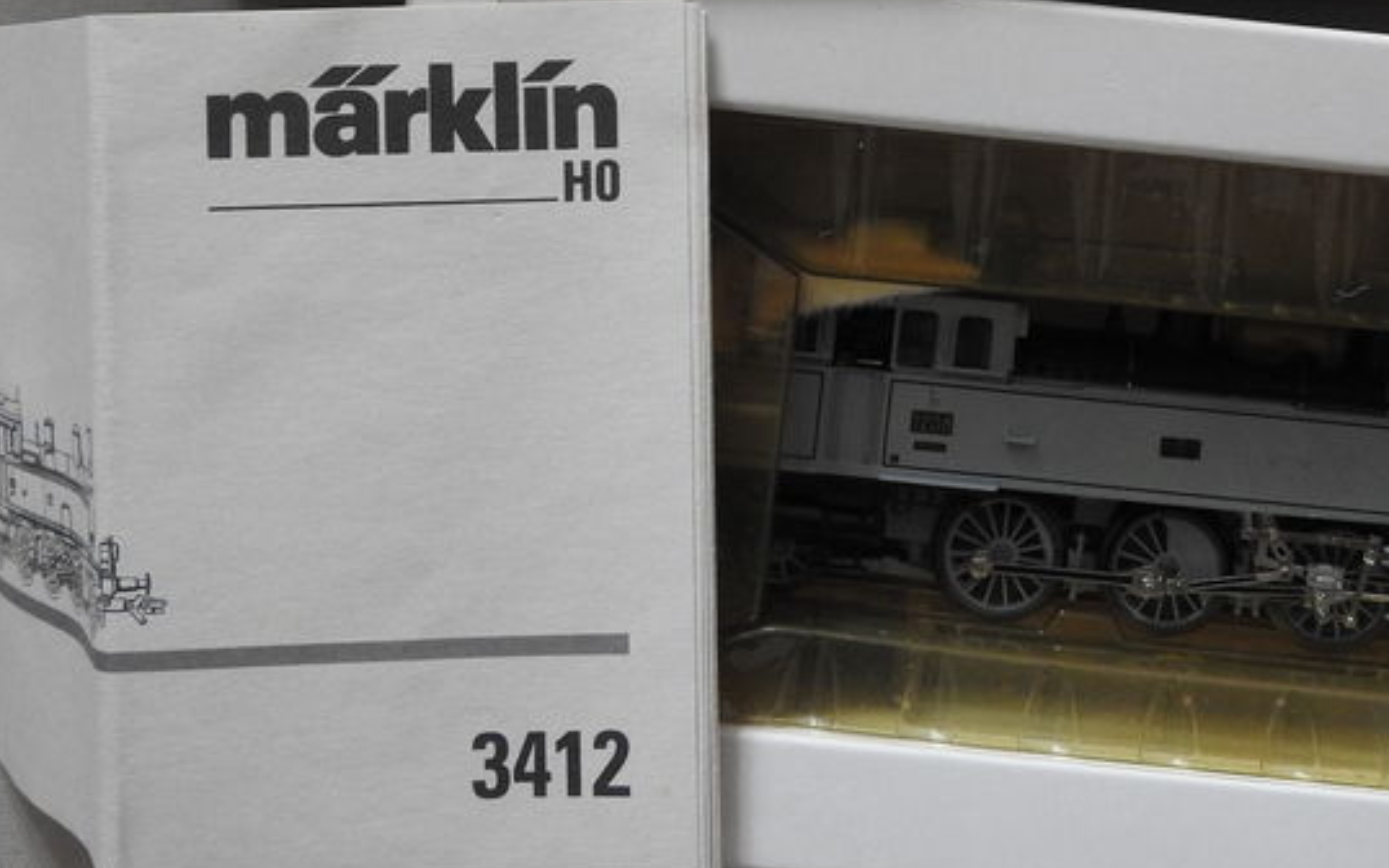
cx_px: 1012
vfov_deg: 19.4
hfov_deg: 31.1
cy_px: -13
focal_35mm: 65
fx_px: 2460
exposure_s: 1/20
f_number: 3.6
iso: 400
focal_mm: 5.9
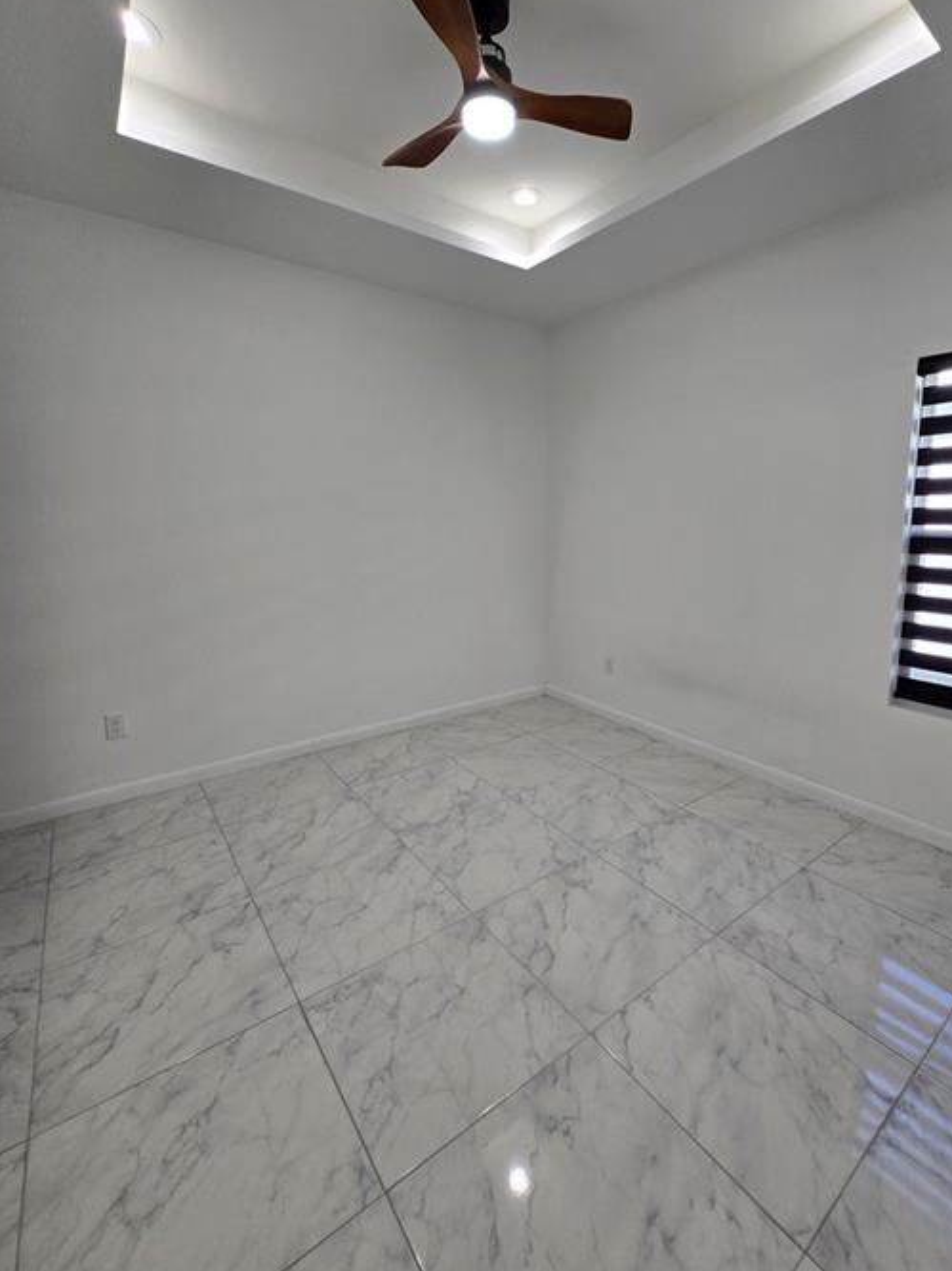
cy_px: 588
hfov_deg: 81.3
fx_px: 550
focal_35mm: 15
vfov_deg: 98.0
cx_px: 534
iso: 50
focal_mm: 1.7
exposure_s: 1/60
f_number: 2.2
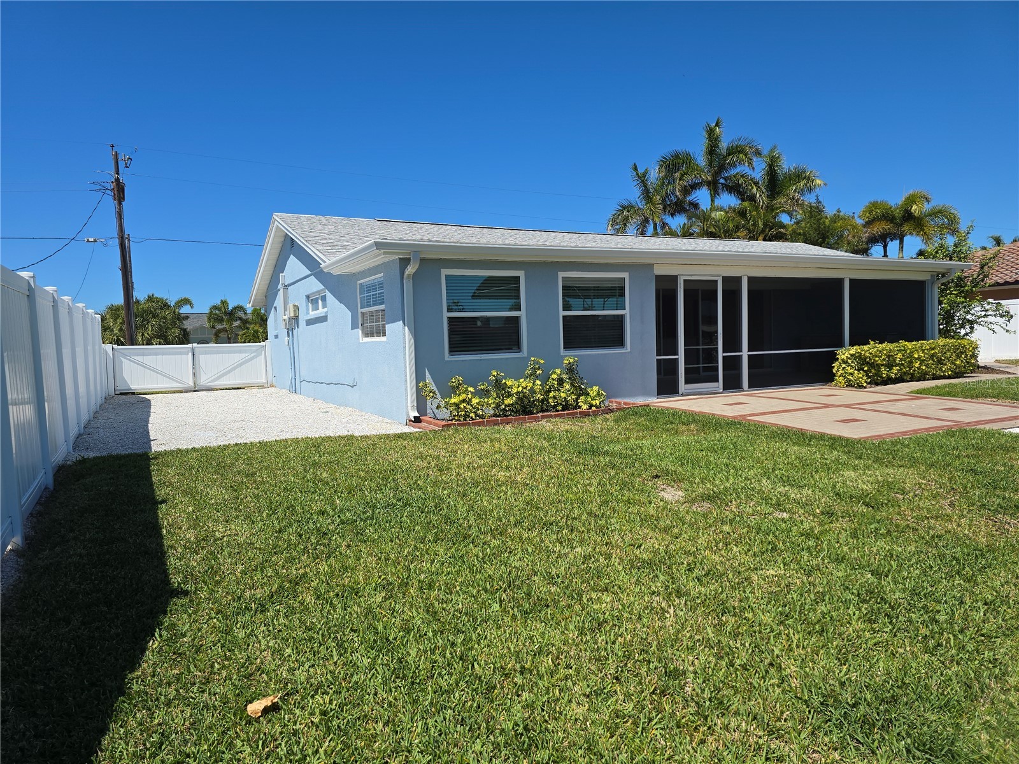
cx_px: 510
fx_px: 677
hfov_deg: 73.9
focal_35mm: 23
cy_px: 382
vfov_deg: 58.9
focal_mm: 6.3
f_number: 1.7
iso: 12
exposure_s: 1/1117
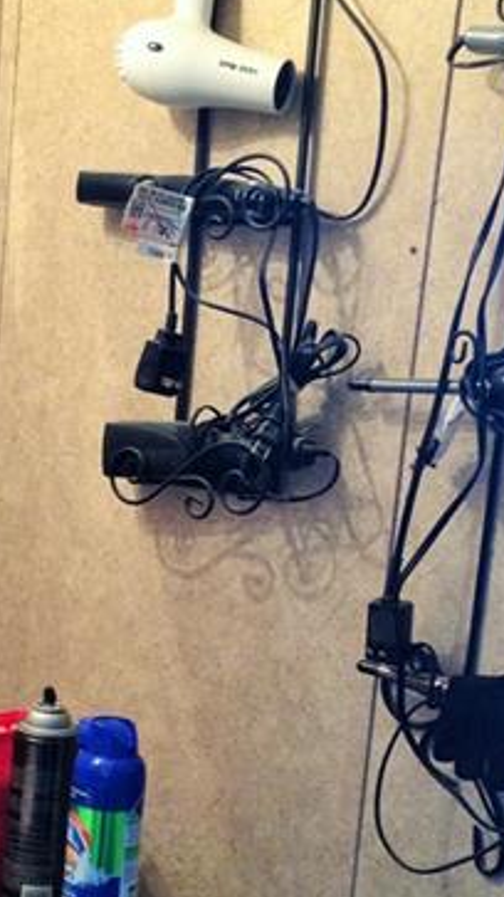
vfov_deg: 27.7
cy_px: 600
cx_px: 178
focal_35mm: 76
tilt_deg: -9.4
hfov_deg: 15.9
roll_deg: -6.8
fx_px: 1807
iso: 125
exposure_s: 1/20
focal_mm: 4.12
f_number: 2.4
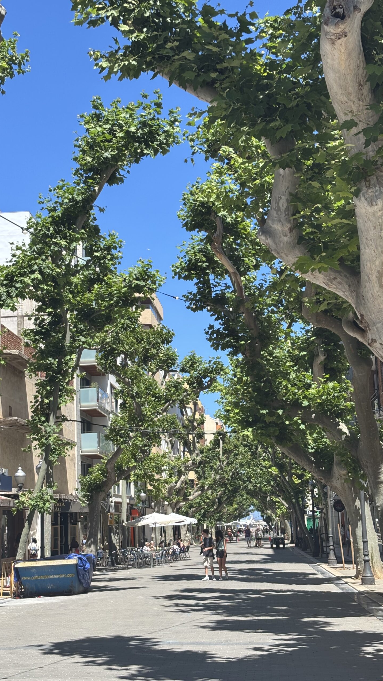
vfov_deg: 36.6
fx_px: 1029
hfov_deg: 21.1
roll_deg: +1.5
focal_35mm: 57
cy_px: 339
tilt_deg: +11.1
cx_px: 170
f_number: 1.6
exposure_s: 1/1845
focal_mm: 5.96
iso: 32
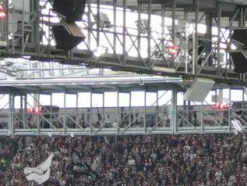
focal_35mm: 328
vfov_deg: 4.5
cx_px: -19
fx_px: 2341
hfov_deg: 6.0
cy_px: 396
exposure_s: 1/80
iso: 80
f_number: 4.4
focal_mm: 11.7
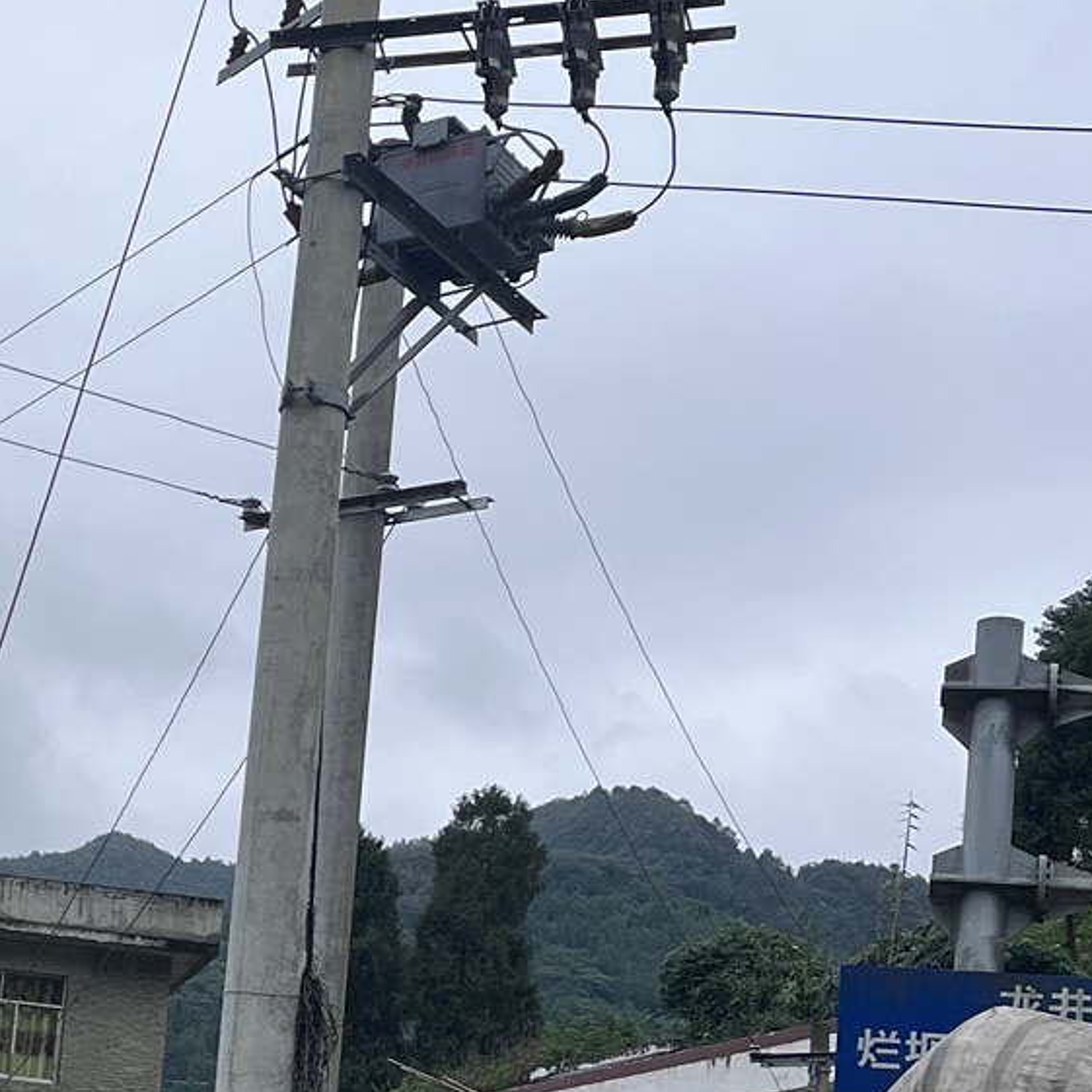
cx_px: -317
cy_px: 913
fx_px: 2927
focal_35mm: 82
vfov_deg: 20.8
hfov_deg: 19.5
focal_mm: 5.1
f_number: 1.6
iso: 50
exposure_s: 1/2309
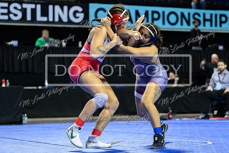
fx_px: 763
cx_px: 111
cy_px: 82
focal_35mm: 120
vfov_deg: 11.4
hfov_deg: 17.1
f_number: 2.8
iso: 2500
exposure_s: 1/800
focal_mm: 91
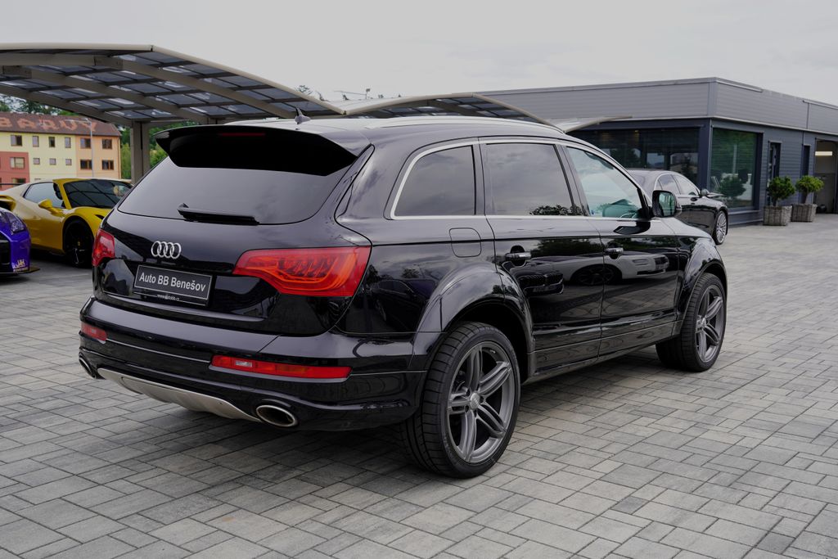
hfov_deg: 50.7
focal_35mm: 38
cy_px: 280
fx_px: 885
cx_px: 419
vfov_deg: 35.1
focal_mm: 38
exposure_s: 1/100
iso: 100
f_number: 7.1
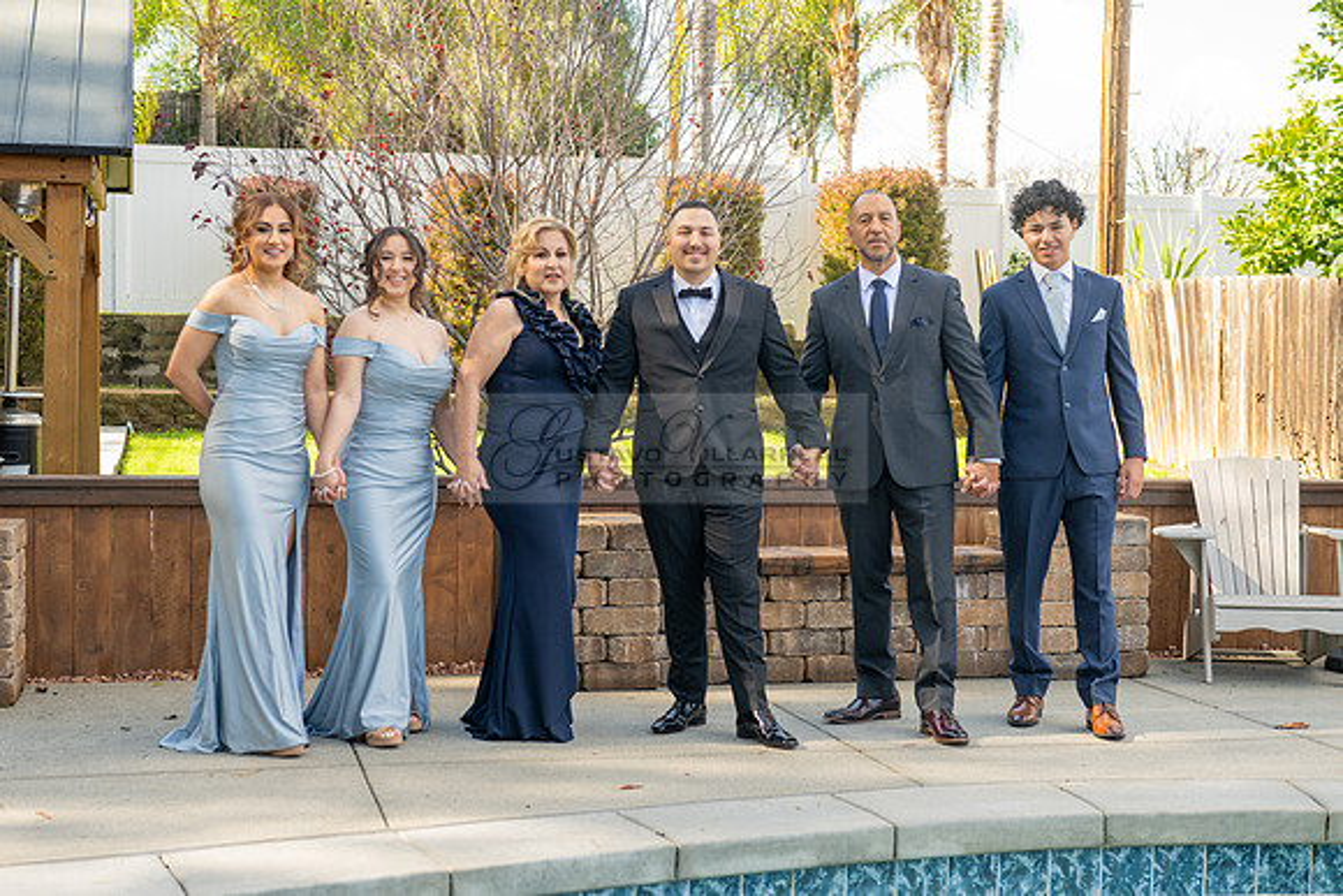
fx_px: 2024
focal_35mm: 54
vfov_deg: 25.0
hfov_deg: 36.7
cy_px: 449
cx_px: 635
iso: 200
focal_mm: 50
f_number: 4.5
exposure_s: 1/200
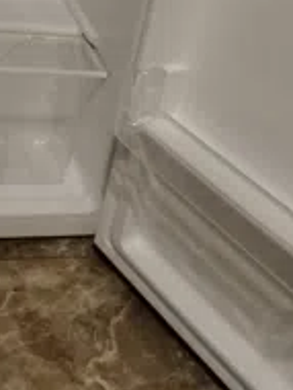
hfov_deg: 23.3
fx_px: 709
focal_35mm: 63
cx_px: 127
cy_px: -4
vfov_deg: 28.7
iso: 2584
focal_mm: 5.25
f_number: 1.75
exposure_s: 1/33.3
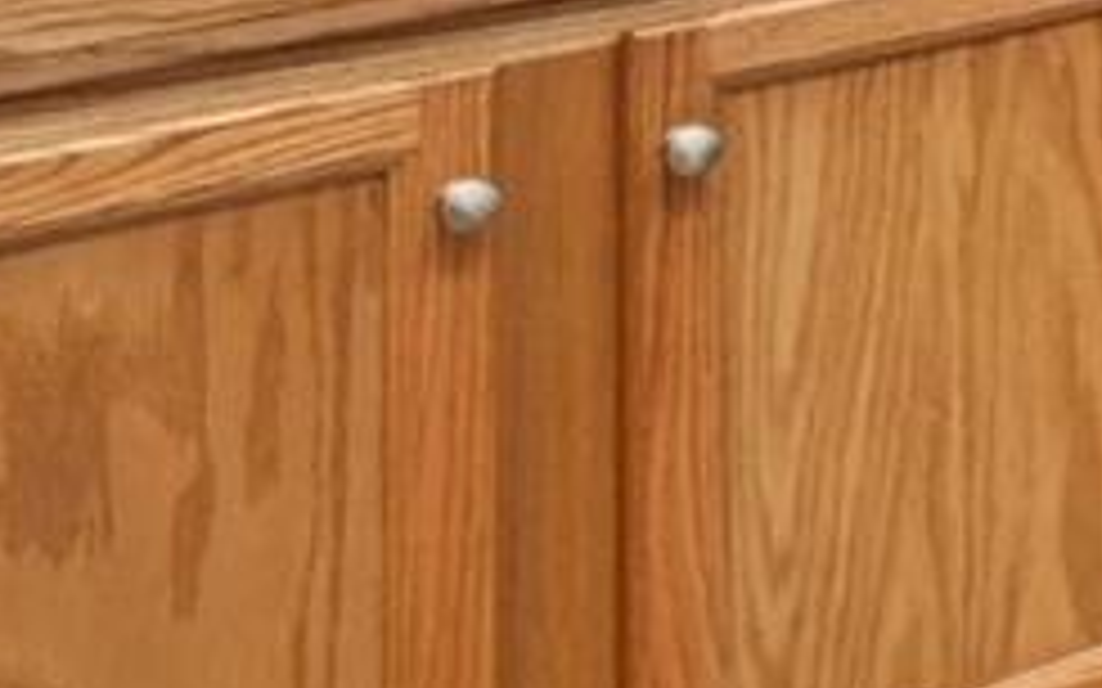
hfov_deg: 11.9
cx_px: 3189
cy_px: -917
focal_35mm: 103
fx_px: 3103
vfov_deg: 10.9
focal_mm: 15.5
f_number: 10
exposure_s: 1/25
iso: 400
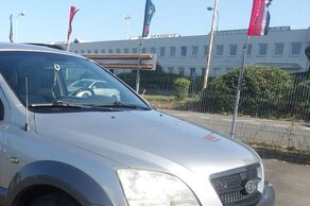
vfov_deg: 28.0
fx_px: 404
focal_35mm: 47
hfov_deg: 40.0
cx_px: 55
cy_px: 167
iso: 100
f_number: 3
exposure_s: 1/845
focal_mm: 4.9
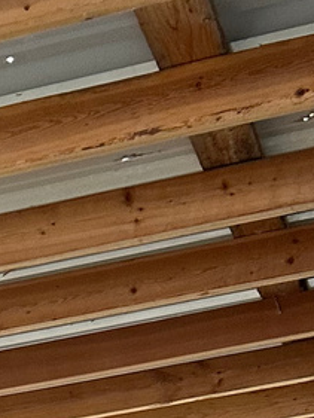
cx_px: -28
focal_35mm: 131
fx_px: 1583
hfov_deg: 11.2
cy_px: 805
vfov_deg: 13.2
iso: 250
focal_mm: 6.86
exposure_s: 1/64
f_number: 1.78
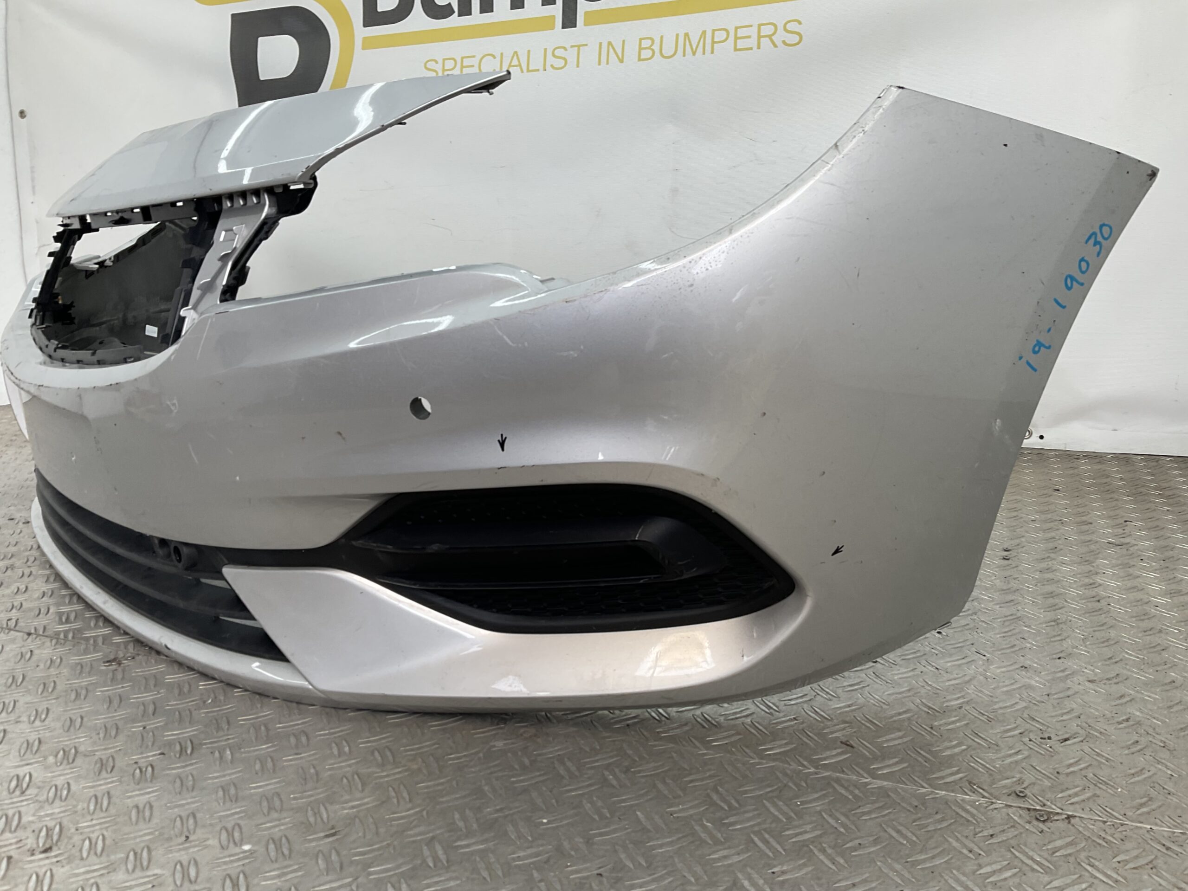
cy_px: 446
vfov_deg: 48.2
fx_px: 995
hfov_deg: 61.7
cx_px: 594
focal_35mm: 29
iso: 16
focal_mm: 3
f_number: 1.8
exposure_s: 1/118
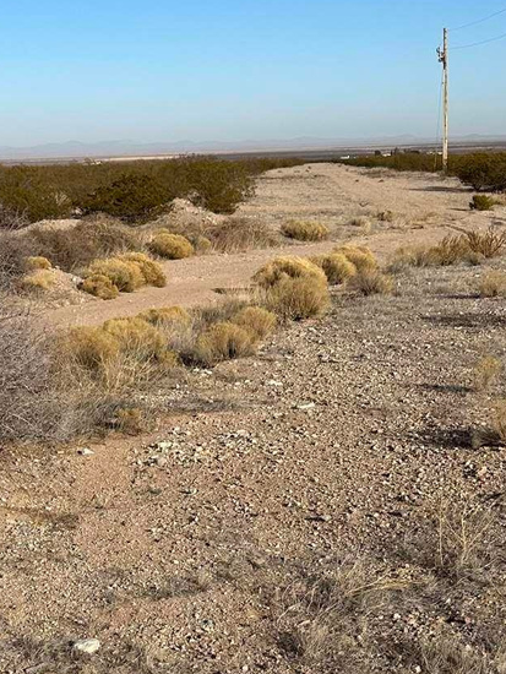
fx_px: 1305
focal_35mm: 67
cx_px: 70
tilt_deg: -7.7
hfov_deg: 21.5
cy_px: 303
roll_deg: +2.4
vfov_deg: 28.9
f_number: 1.78
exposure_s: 1/5848
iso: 80
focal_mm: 6.86
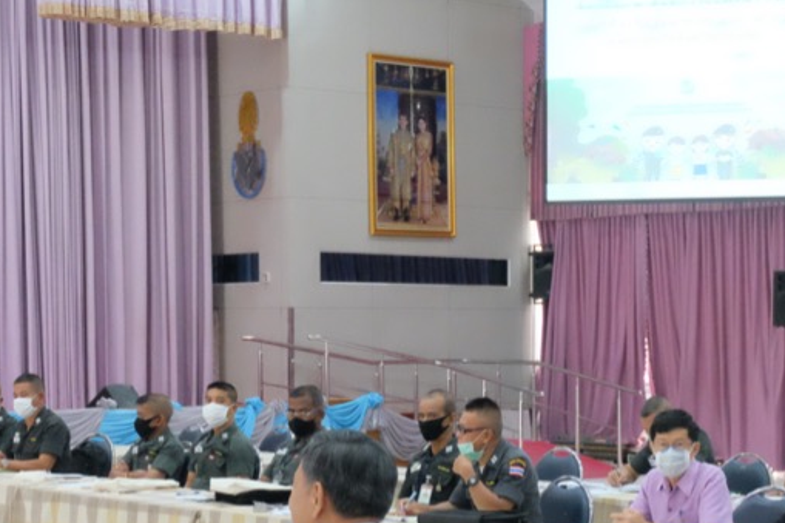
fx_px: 2071
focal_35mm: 95
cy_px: 525
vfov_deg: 14.2
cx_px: 510
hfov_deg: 21.4
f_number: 4.7
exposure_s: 1/90
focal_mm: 31
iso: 6400
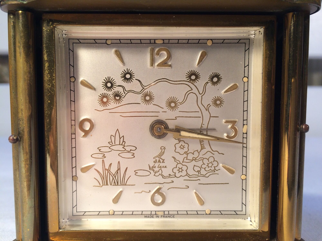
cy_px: 120
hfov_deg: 61.7
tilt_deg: -4.1
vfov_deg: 48.2
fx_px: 270
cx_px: 161
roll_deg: +0.7
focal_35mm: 29
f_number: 2.2
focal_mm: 4.15
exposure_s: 1/100
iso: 50
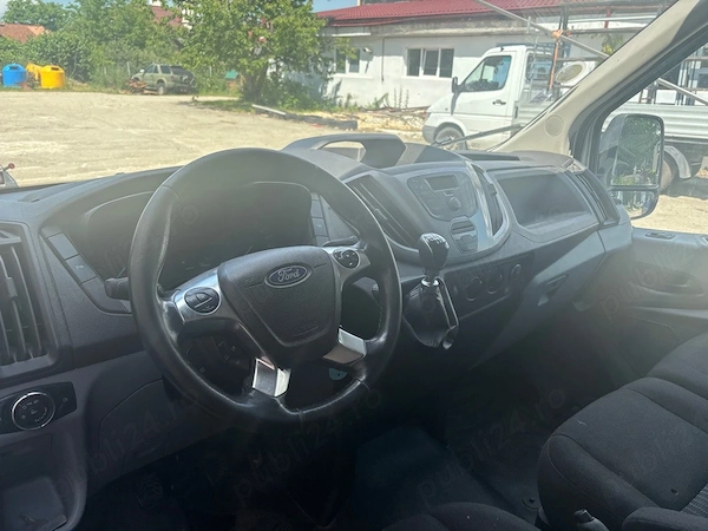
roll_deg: -1.9
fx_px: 532
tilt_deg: -21.0
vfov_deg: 53.1
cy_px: 266
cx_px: 354
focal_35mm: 26
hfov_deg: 67.3
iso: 50
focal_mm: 5.96
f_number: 1.6
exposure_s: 1/684
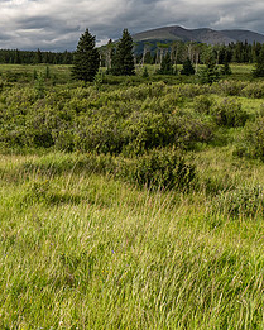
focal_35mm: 52
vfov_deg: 35.9
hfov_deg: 26.9
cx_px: -23
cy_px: 141
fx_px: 508
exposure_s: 1/125
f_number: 8
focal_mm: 12
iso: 200
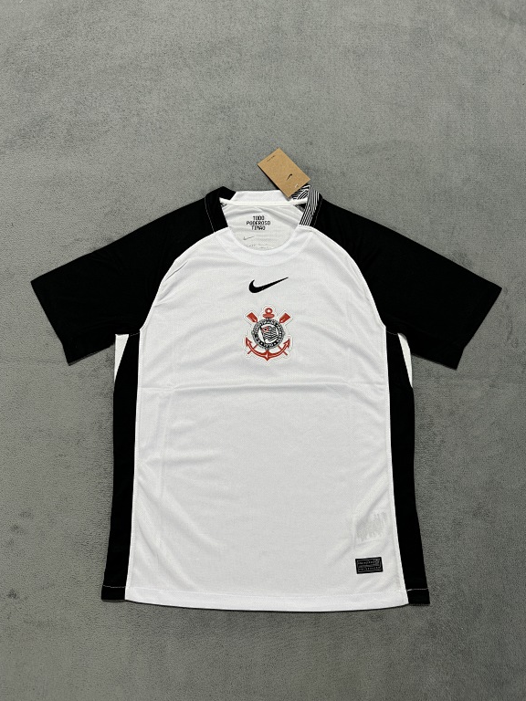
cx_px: 265
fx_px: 507
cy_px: 340
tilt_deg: -76.3
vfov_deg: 69.4
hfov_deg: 54.9
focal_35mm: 25
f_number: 1.78
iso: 200
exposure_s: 1/100
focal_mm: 6.76
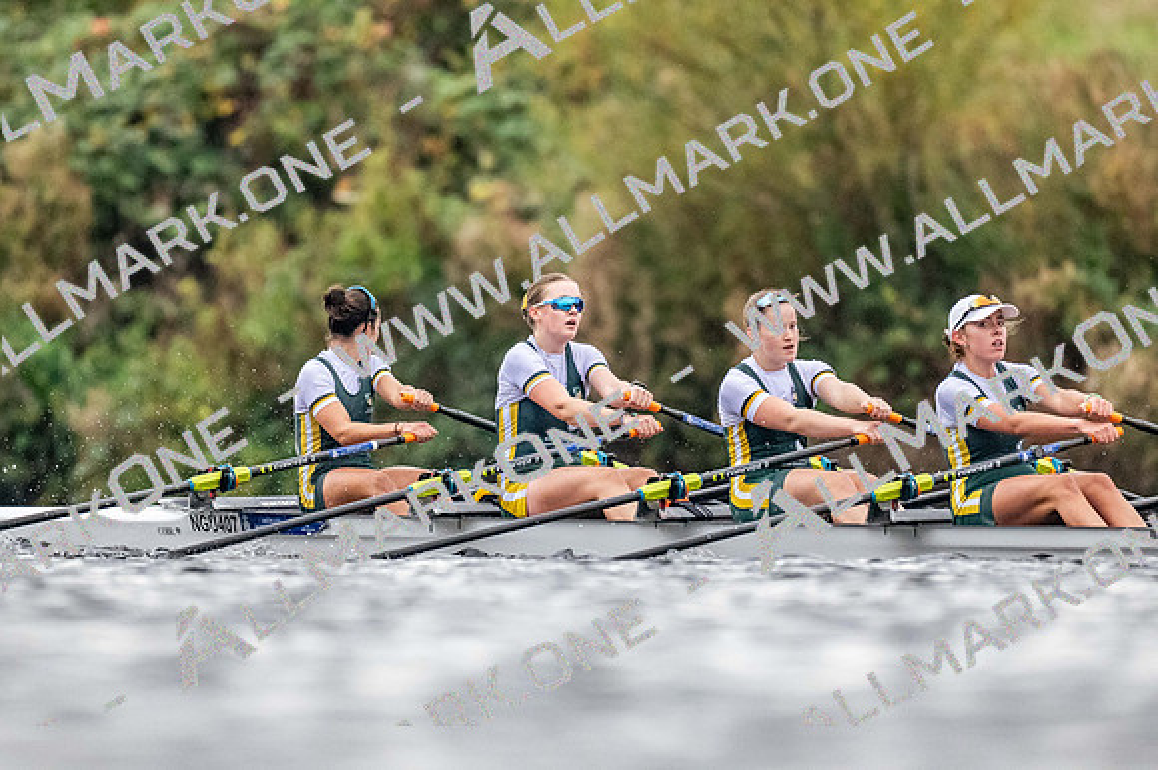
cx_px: 579
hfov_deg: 2.3
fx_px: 28932
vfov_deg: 1.5
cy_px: 385
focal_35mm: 900
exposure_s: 1/2500
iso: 4000
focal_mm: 600
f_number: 4
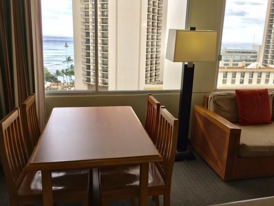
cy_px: 105
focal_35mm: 33
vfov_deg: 43.0
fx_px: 261
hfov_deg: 55.3
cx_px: 148
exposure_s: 1/413
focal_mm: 4.15
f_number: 2.2
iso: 25
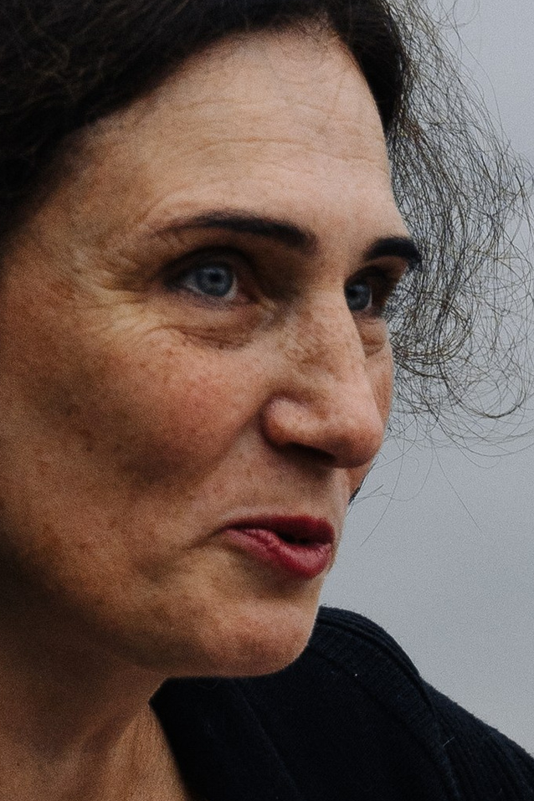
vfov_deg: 6.3
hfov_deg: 4.3
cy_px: 1490
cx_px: 757
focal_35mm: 317
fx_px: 7053
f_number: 3.5
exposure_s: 1/1250
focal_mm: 53.1
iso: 320
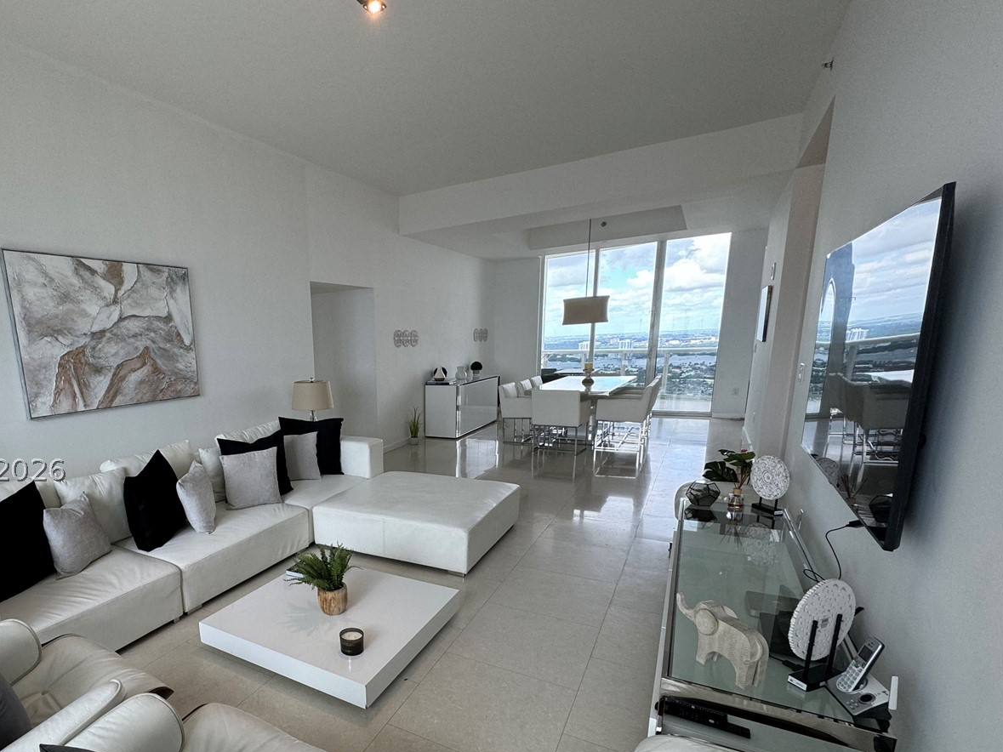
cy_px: 470
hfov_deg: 81.5
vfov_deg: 67.6
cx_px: 326
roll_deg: +1.7
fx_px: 550
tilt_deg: -13.4
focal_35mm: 19
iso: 80
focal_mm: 2.22
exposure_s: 1/120
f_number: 2.2
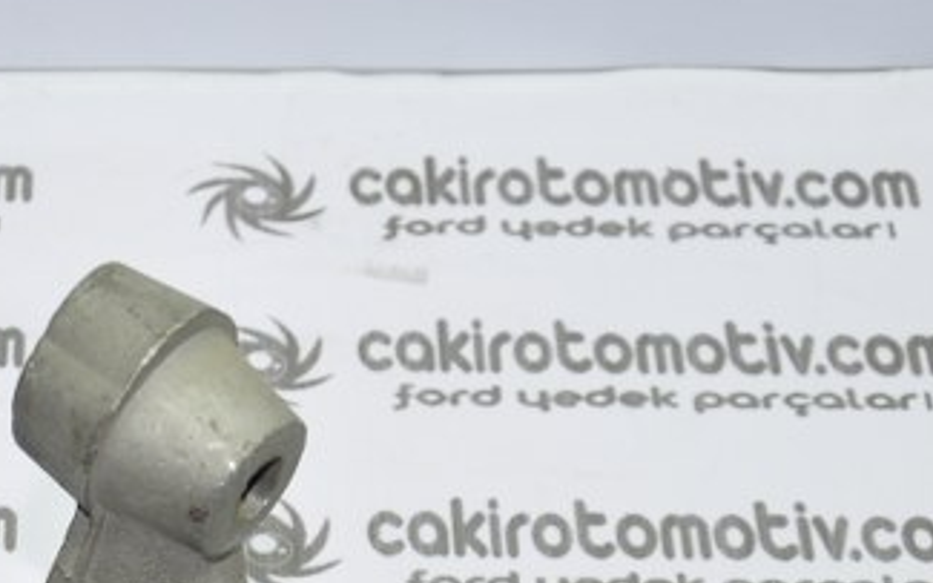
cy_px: 770
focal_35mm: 127
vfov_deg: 10.1
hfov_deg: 16.2
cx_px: 103
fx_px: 3229
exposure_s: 1/25
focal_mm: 30
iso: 200
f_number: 5.6
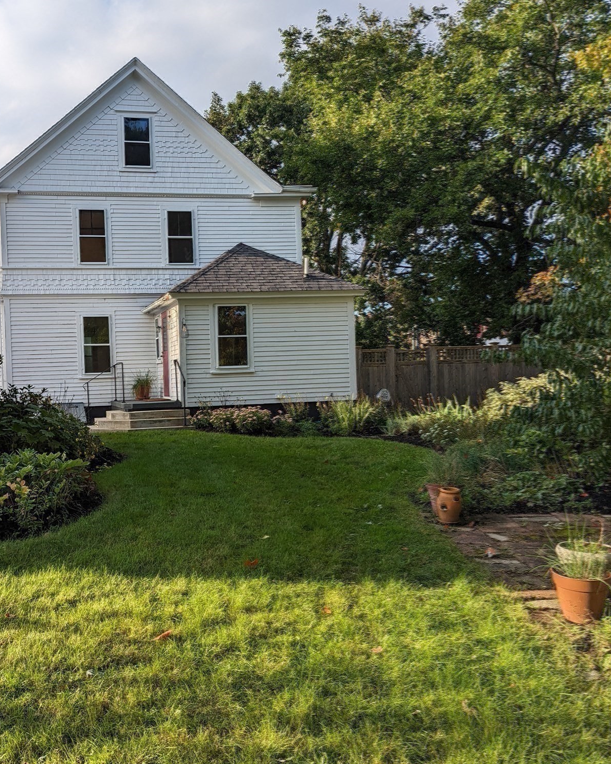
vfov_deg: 55.7
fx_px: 724
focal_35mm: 32
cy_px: 384
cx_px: 187
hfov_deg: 44.9
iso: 43
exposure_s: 1/1155
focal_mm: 6.81
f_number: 1.85
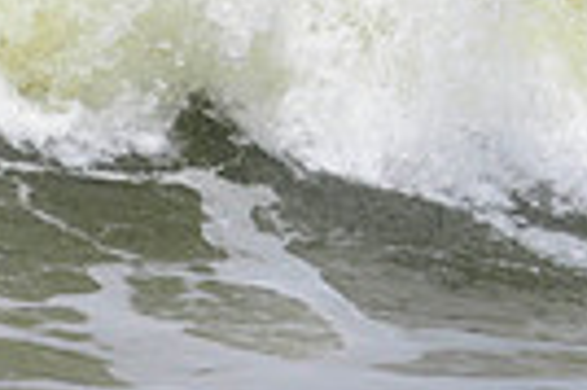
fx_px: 56446
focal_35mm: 3466
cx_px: 1034
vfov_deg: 0.4
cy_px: -436
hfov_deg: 0.6
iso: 500
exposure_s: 1/2000
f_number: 11
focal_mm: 800
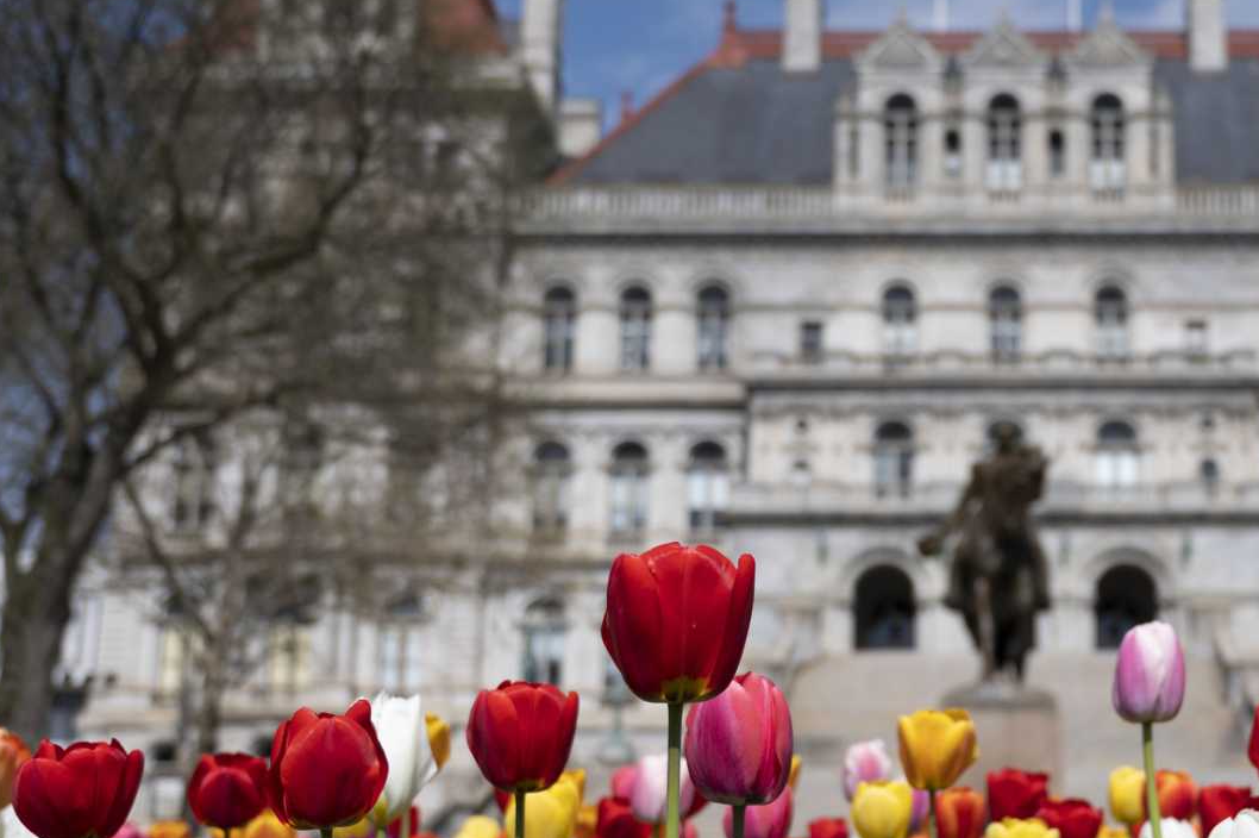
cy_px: 512
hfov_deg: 32.0
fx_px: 2131
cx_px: 1021
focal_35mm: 61
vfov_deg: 22.2
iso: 200
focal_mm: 31.5
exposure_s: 1/4000
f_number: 4
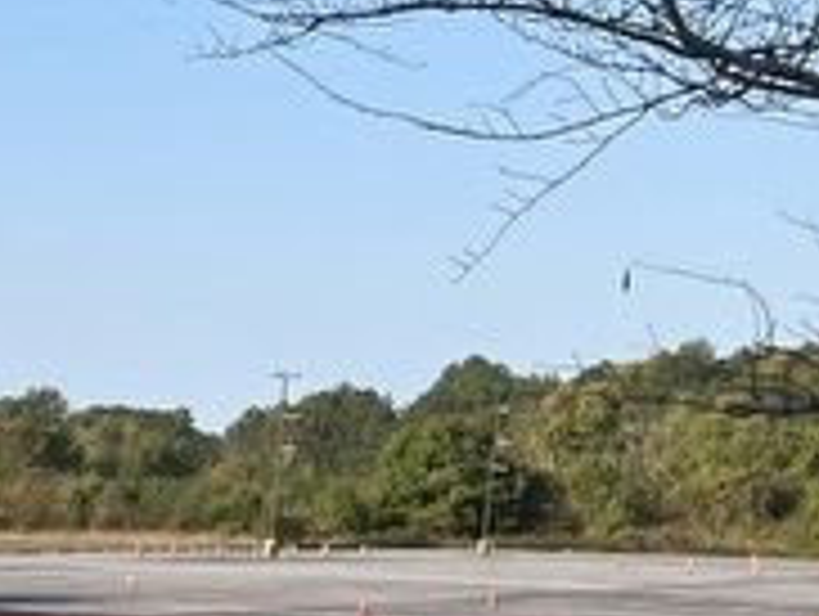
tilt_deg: -13.0
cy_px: 917
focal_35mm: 114
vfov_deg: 12.4
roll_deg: -1.1
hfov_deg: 15.5
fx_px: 2701
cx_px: -508
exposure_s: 1/1923
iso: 50
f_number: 1.6
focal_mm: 5.1
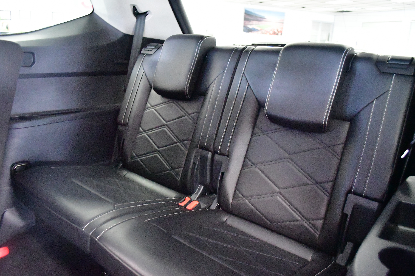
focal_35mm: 27
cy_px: 138
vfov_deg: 47.9
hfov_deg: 67.4
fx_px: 311
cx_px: 208
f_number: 4
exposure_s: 1/40
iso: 16000
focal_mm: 18
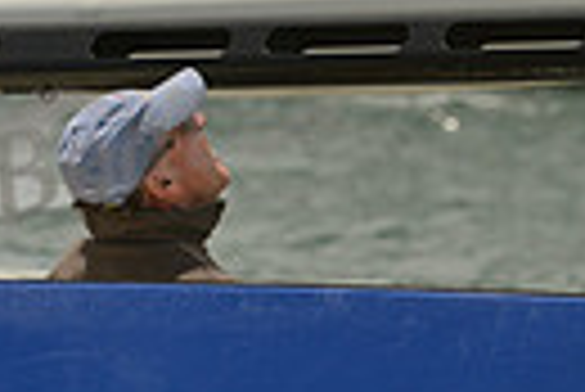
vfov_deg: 1.4
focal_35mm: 981
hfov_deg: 2.1
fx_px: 15959
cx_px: 576
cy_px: 354
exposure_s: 1/1000
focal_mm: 220
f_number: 7.1
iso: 200
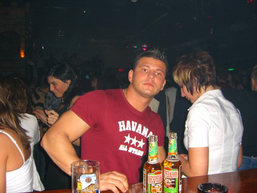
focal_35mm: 38
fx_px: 282
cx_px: 128
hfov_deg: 49.0
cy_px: 96
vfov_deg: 37.7
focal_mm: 7.9
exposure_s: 1/60
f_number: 2.8
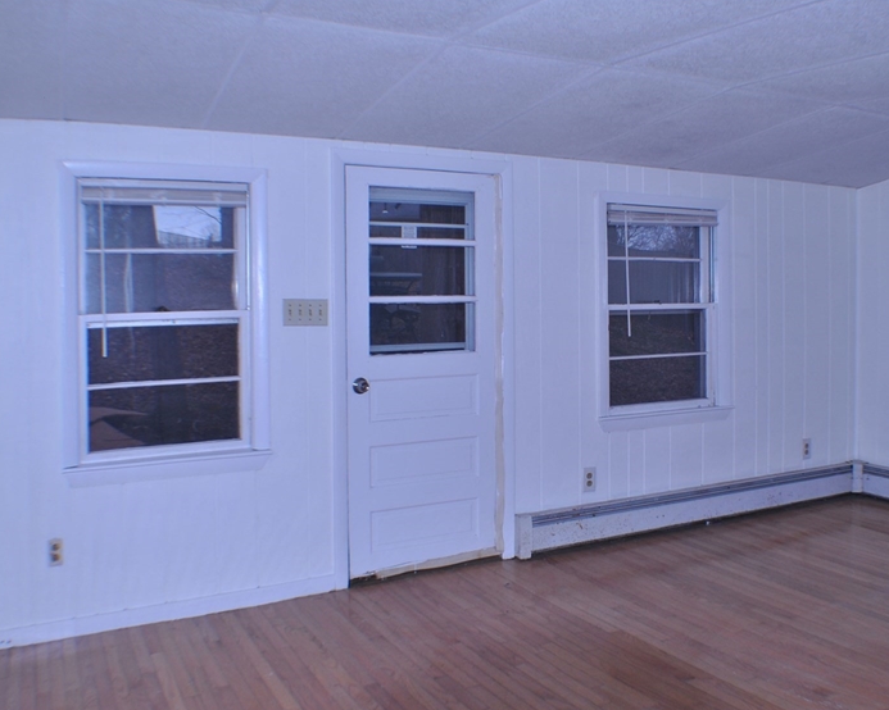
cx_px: 548
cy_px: 377
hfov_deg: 37.2
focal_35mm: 50
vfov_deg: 30.2
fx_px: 1315
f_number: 4
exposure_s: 1/100
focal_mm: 24
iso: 100
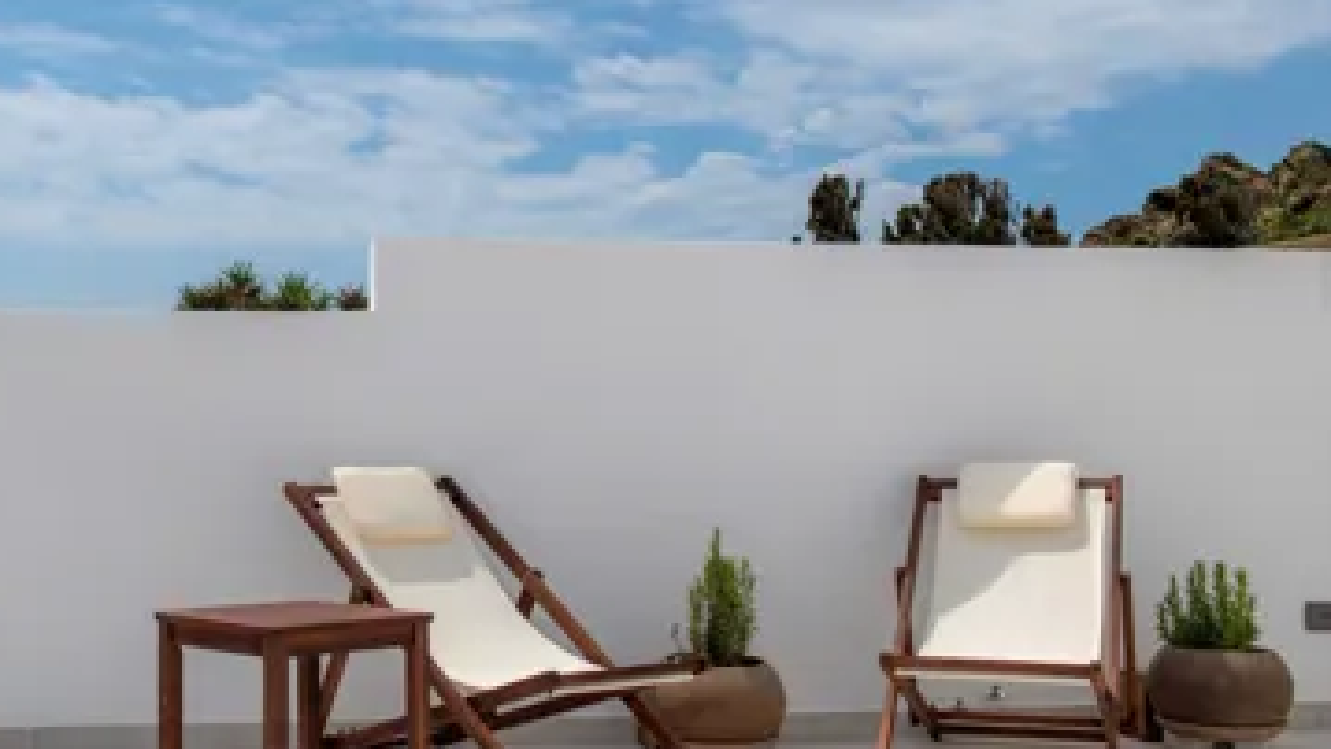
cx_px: 289
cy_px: 341
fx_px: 1977
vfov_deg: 21.4
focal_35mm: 56
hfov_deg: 36.1
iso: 100
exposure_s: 1/1250
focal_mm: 32
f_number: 6.3
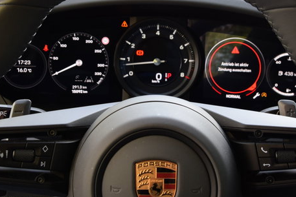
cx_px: 158
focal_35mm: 53
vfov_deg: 25.6
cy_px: 81
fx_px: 435
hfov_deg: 37.6
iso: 500
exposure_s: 1/30
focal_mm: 21
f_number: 8
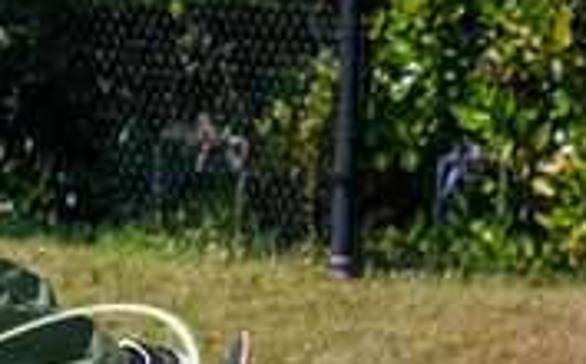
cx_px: -271
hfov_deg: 3.2
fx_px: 10412
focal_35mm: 653
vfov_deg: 2.0
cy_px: 177
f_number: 8
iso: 200
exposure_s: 1/1000
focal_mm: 130
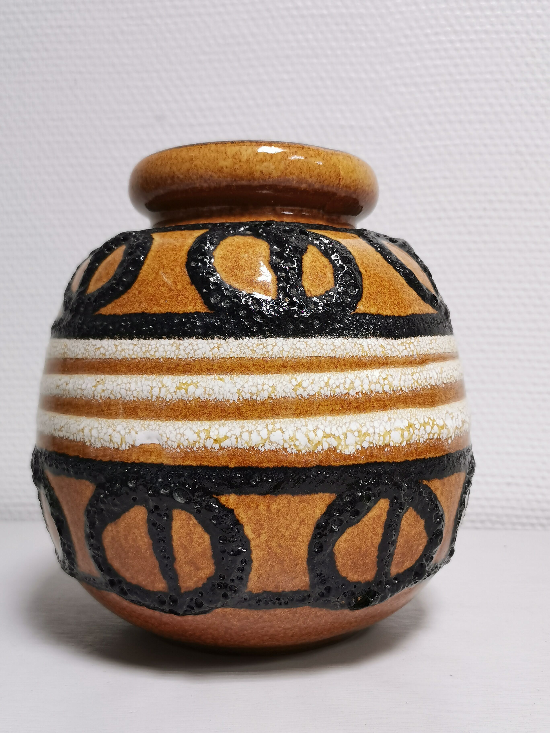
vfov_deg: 51.4
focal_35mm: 36
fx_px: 763
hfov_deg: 39.7
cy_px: 366
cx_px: 275
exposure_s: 1/50
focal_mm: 5.58
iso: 125
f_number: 1.8
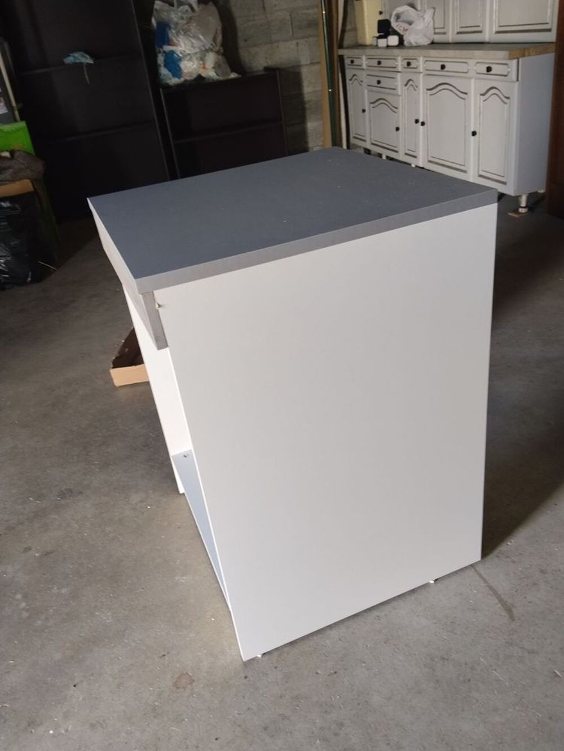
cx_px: 282
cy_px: 376
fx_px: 630
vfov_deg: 61.7
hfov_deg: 48.2
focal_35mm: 29
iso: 125
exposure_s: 1/33.3
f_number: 1.8
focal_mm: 3.96
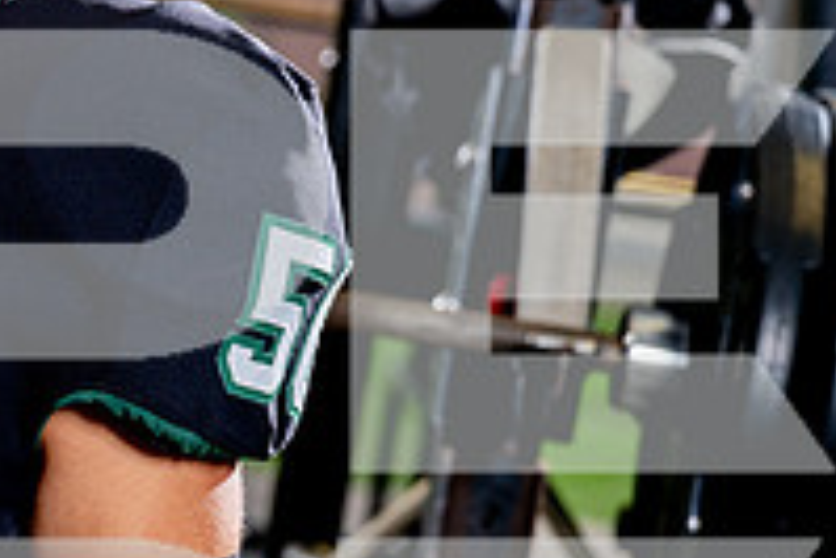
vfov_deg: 6.6
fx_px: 4810
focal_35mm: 207
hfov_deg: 9.8
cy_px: 254
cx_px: -235
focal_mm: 70
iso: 100
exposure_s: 1/250
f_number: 4
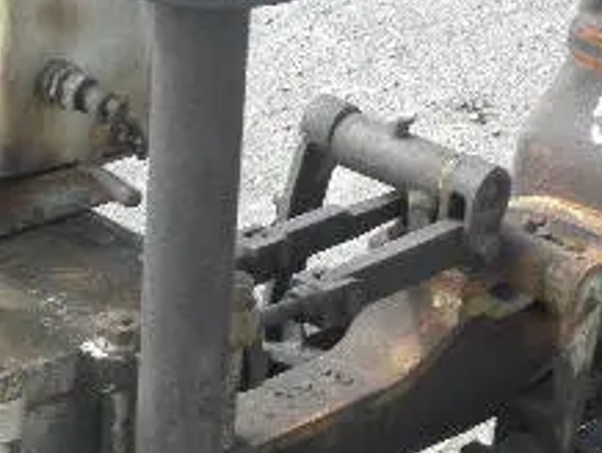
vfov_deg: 11.4
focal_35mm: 129
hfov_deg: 15.3
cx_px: 287
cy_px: 401
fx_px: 2246
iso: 64
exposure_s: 1/125
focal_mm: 7.9
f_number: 3.4
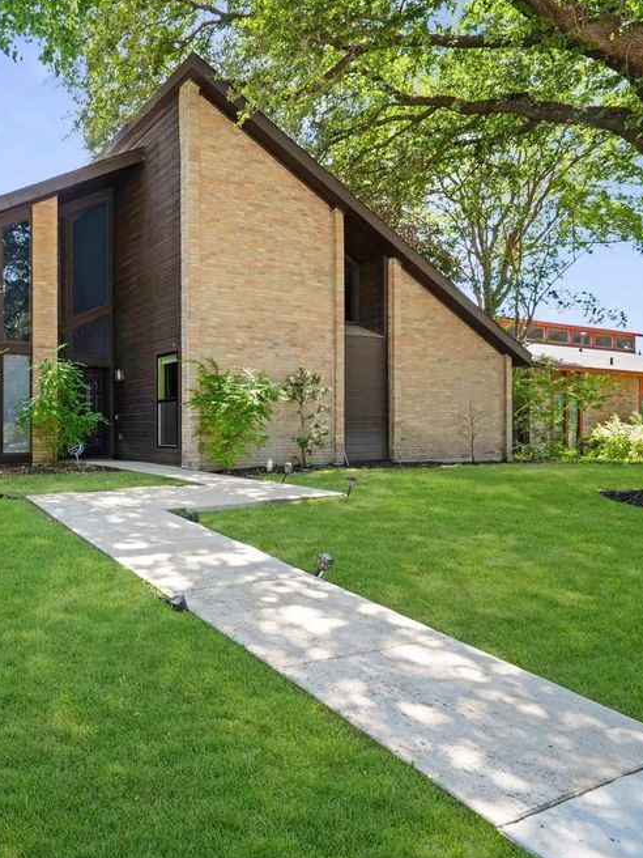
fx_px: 594
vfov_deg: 71.6
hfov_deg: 51.9
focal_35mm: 24
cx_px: 98
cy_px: 439
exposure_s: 1/10
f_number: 11
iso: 100
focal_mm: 16
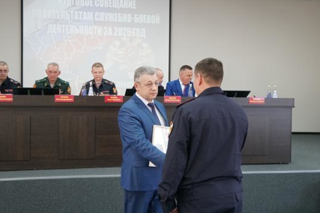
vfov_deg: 29.3
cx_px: 153
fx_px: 409
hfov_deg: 42.7
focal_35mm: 46
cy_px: 106
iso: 2000
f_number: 4.5
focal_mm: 28
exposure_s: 1/160
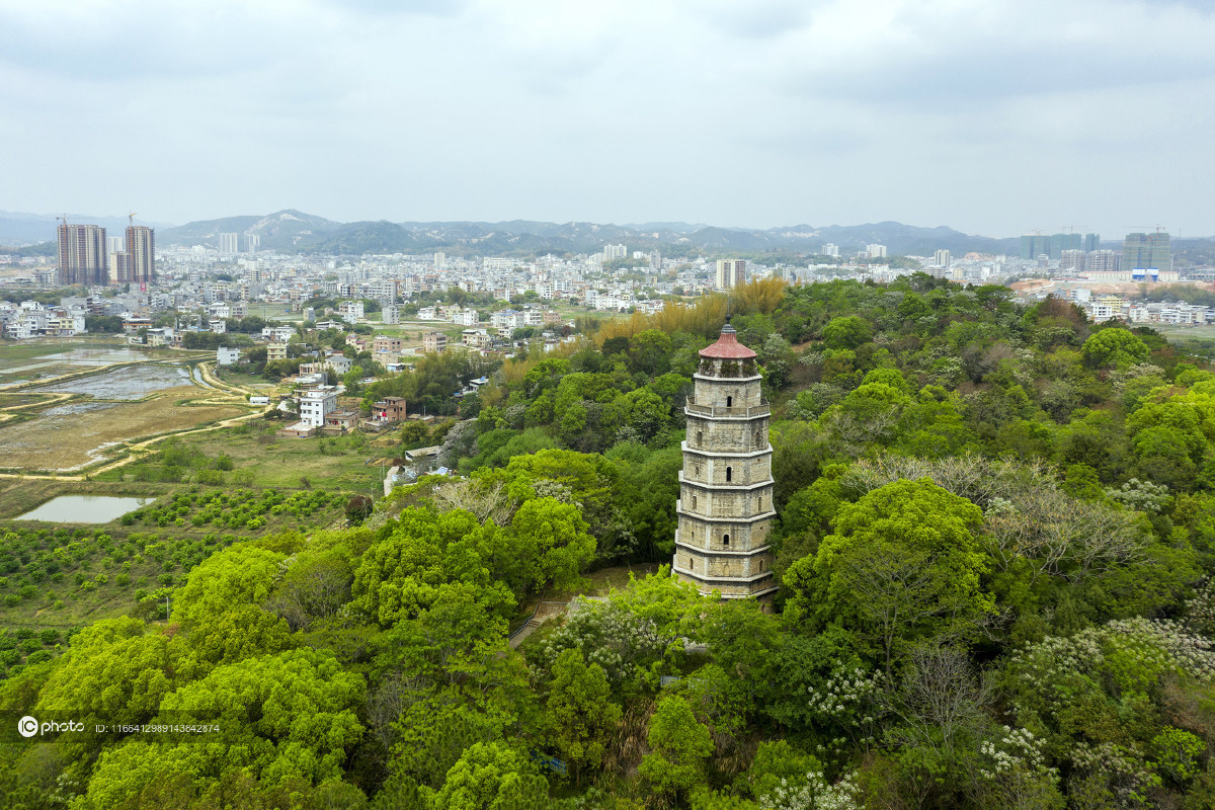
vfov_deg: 46.4
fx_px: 945
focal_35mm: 28
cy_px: 405
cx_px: 608
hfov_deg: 65.5
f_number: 2.8
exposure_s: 1/2000
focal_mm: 10.26
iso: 100
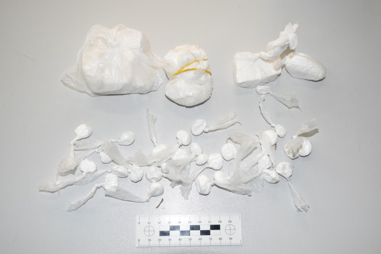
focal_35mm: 40
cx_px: 190
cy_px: 127
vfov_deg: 33.0
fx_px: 429
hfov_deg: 47.9
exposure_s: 1/200
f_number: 7.1
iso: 2500
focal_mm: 27
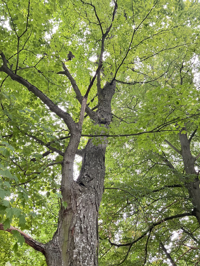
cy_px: 133
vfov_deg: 61.7
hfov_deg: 48.2
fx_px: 223
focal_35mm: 29
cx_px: 100
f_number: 1.8
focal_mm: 3
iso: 64
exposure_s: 1/71
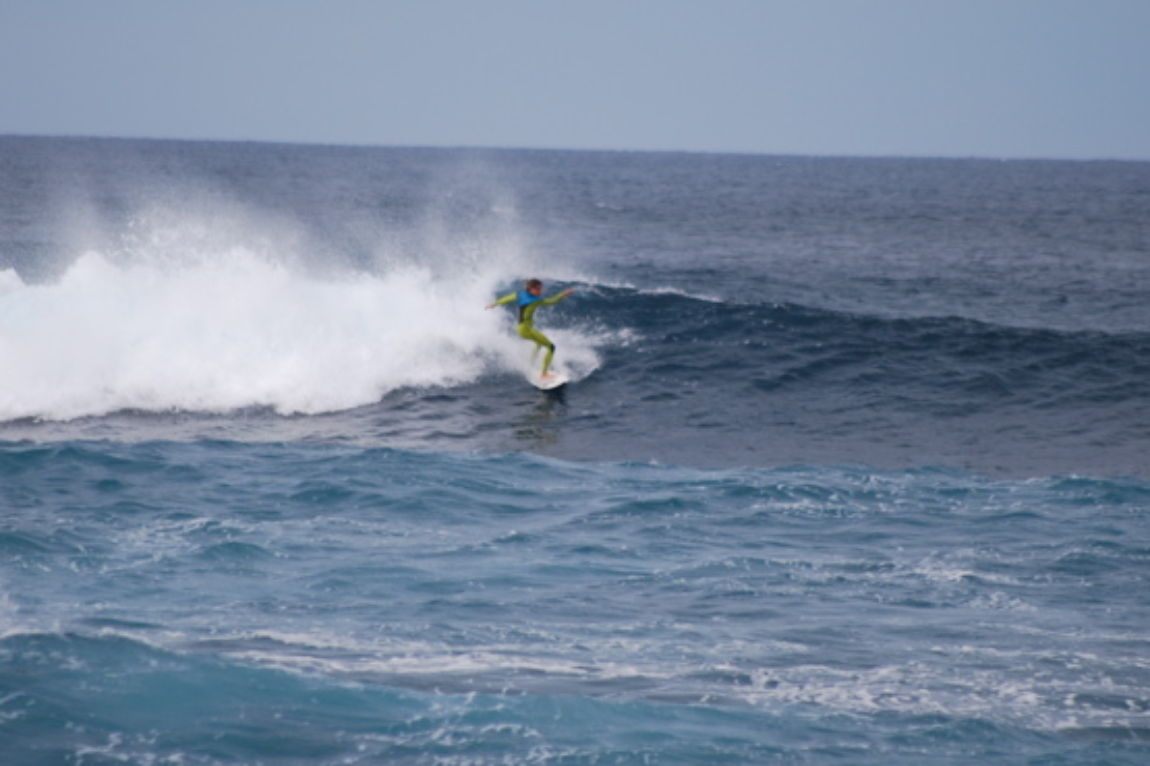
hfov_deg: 3.7
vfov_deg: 2.5
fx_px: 17919
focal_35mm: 561
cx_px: 579
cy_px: 326
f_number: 5.6
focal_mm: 300
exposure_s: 1/800
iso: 200
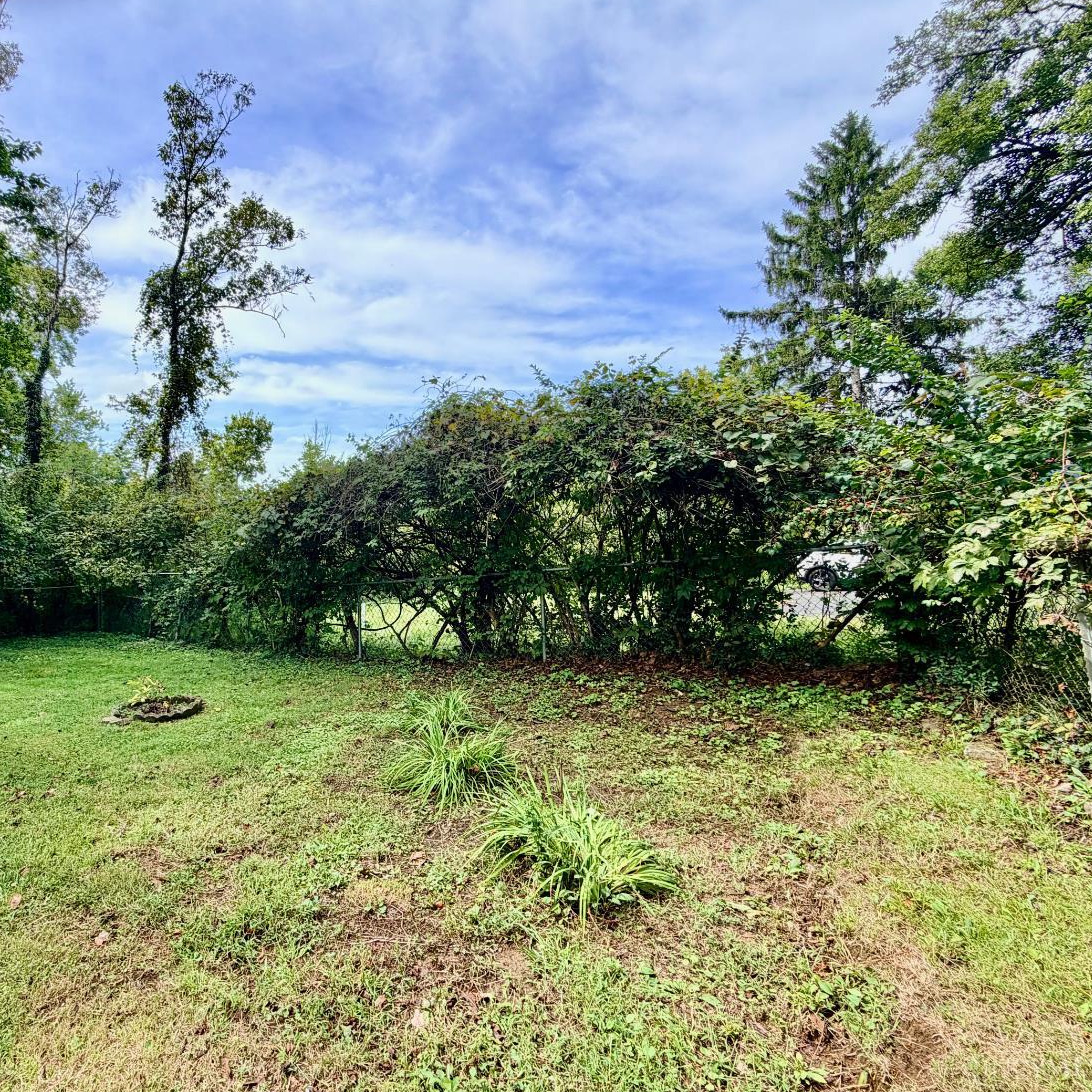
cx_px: 365
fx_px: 607
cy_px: 538
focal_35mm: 17
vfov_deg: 84.0
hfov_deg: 81.2
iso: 25
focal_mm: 2.22
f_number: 2.2
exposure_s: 1/770
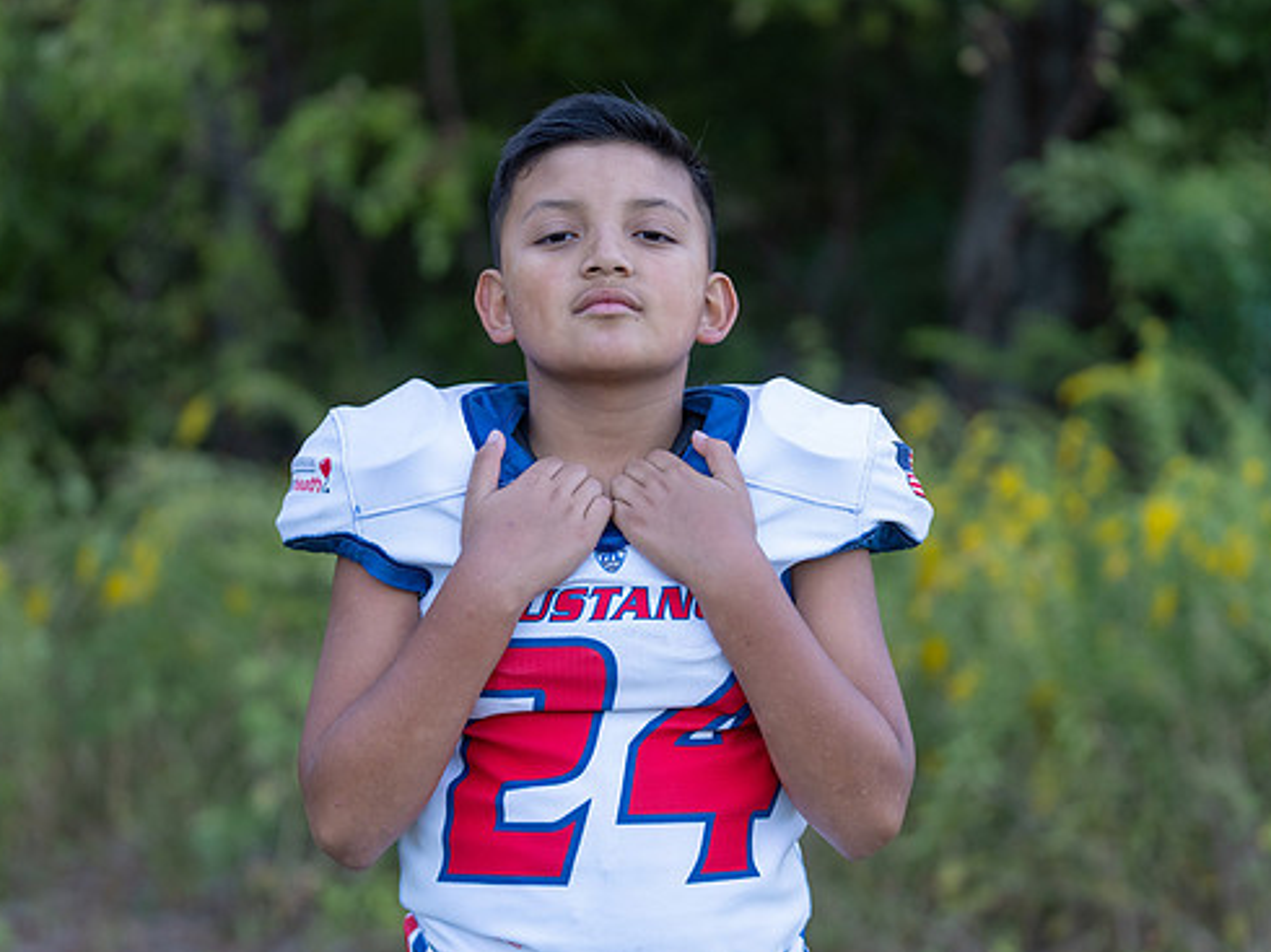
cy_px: 465
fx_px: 3964
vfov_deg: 13.7
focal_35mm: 108
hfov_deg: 18.2
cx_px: 599
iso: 400
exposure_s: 1/320
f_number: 2.8
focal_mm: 81
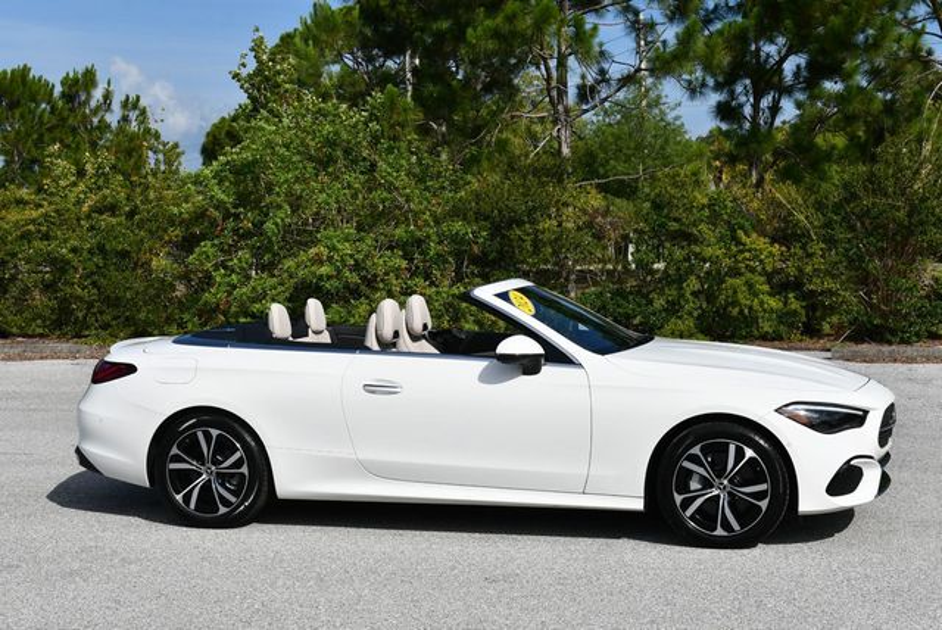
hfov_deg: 34.5
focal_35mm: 58
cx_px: 471
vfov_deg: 23.4
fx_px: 1519
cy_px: 315
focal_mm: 29
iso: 100
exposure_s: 1/320
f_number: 9
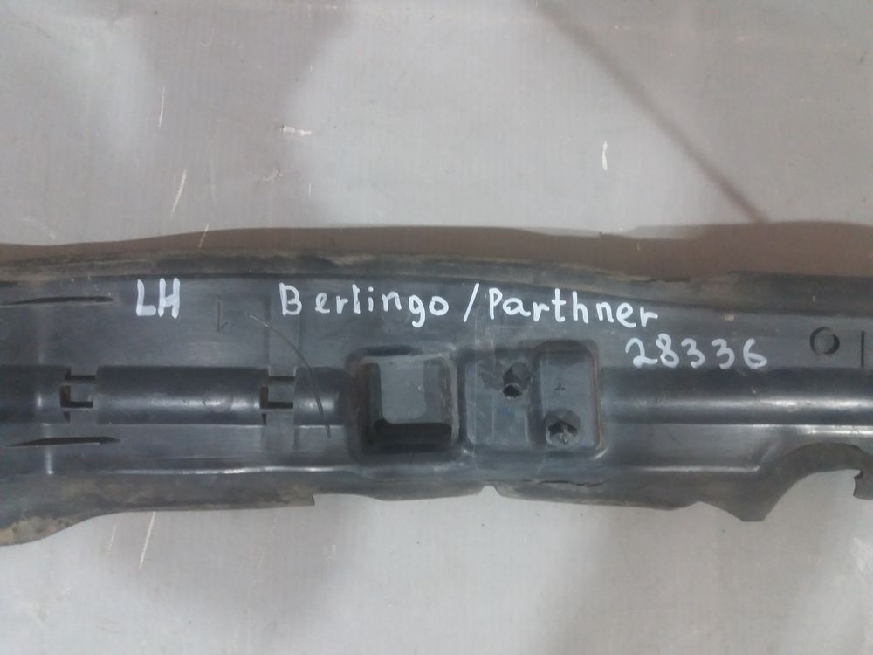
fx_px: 706
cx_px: 436
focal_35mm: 28
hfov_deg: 63.4
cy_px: 328
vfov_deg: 49.7
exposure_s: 1/17
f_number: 1.9
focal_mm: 3.7
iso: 200
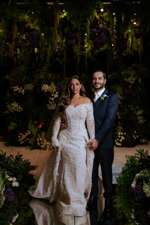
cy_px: 112
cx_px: 75
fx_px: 219
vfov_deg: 54.4
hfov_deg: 37.9
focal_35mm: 35
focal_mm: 35
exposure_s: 1/100
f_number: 2.8
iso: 160
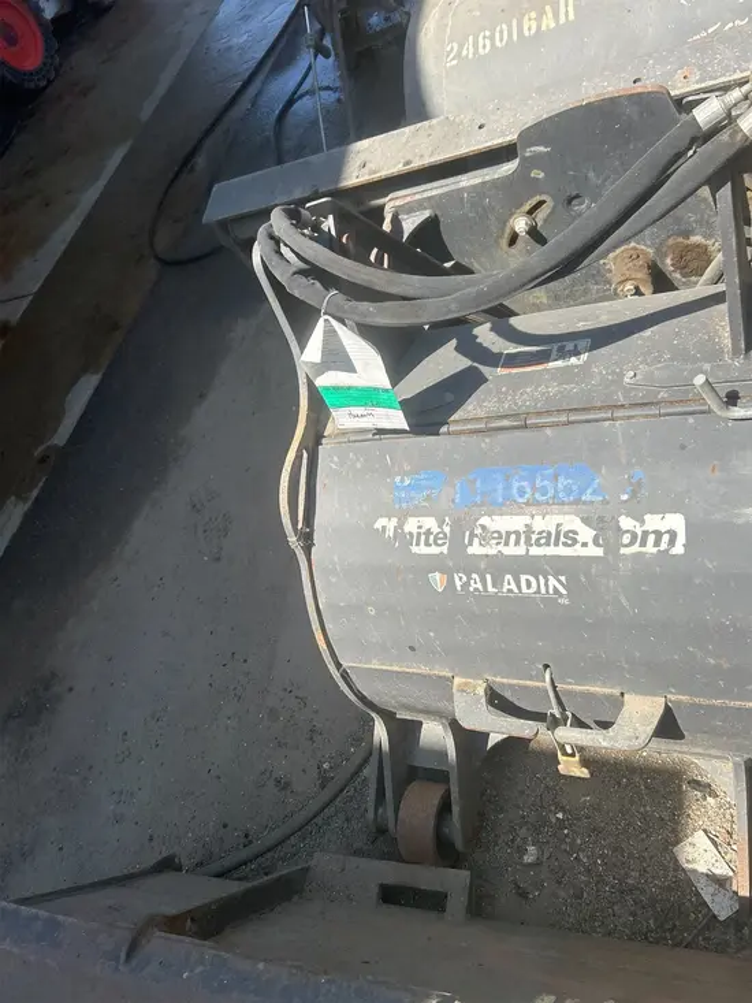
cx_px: 376
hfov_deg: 53.1
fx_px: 753
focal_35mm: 26
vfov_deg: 67.3
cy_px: 502
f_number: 1.5
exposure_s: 1/2841
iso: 50
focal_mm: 5.7
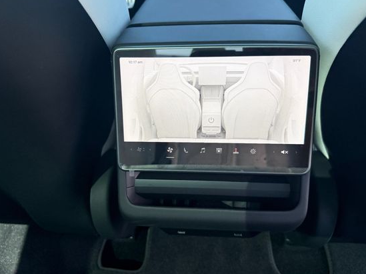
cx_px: 177
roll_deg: +2.8
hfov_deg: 63.5
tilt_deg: -37.1
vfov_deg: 49.7
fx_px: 296
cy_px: 131
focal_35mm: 28
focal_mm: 6.76
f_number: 1.78
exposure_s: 1/504
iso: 250
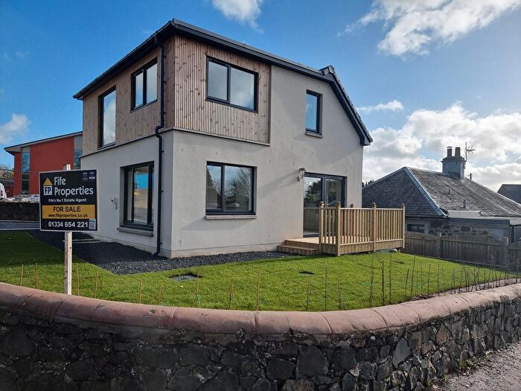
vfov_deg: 56.8
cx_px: 260
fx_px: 361
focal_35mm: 24
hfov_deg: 71.6
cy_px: 196
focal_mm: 6.7
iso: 50
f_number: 1.8
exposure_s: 1/1244
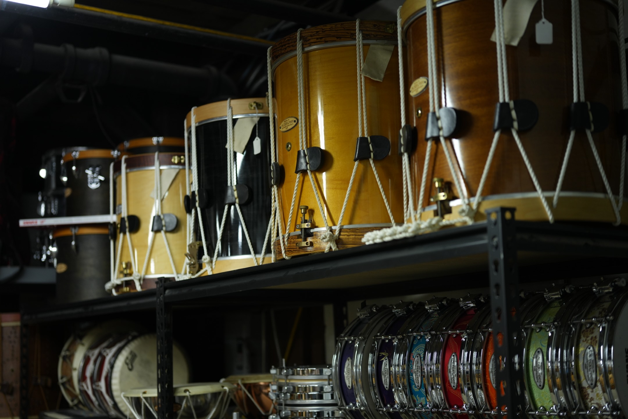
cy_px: 210
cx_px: 314
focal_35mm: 50
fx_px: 872
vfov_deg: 27.0
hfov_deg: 39.6
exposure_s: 1/60
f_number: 2
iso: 400
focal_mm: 50
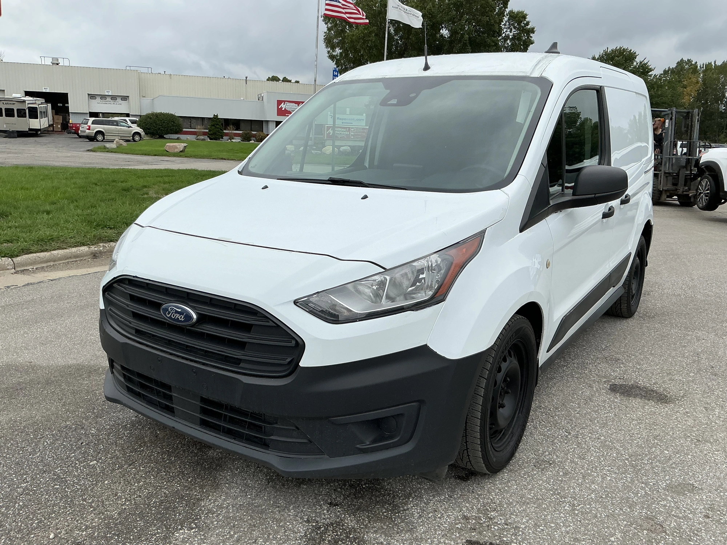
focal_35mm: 28
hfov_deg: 63.4
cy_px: 272
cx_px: 364
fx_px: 588
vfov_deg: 49.7
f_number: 1.8
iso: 25
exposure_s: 1/816
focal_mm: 3
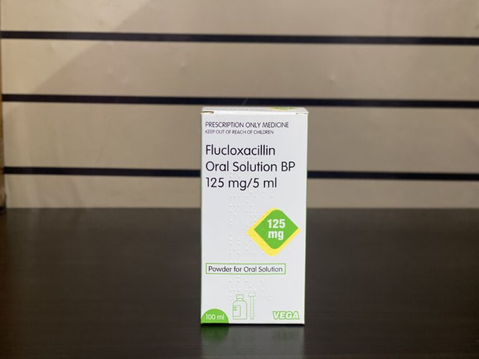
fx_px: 720
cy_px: 180
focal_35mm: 52
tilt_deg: -7.7
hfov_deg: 36.8
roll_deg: +0.2
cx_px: 240
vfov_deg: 28.0
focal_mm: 6
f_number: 2
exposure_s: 1/33
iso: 250
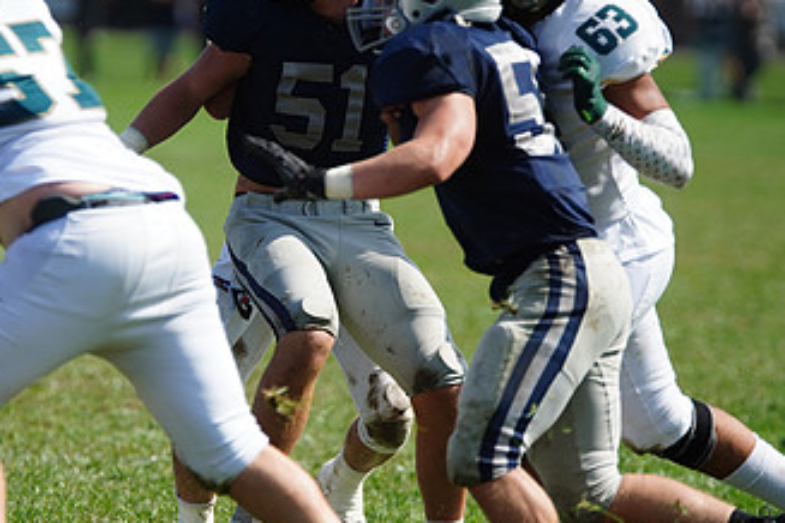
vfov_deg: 3.1
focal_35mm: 438
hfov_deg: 4.7
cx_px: 221
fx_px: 9550
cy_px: 217
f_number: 2.8
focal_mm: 247
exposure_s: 1/5000
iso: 400
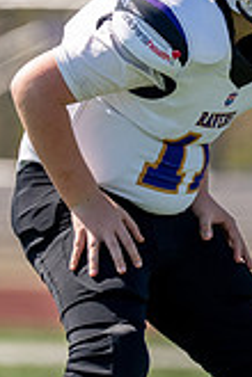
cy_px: 182
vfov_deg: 2.0
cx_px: 275
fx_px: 10888
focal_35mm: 1037
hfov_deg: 1.3
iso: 200
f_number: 2.8
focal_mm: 200
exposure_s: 1/4000
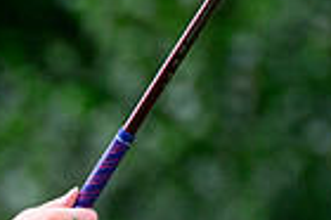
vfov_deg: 0.8
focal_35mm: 1660
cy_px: 306
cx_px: -199
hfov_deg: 1.2
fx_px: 15245
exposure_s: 1/1250
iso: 1600
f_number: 5.6
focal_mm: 400
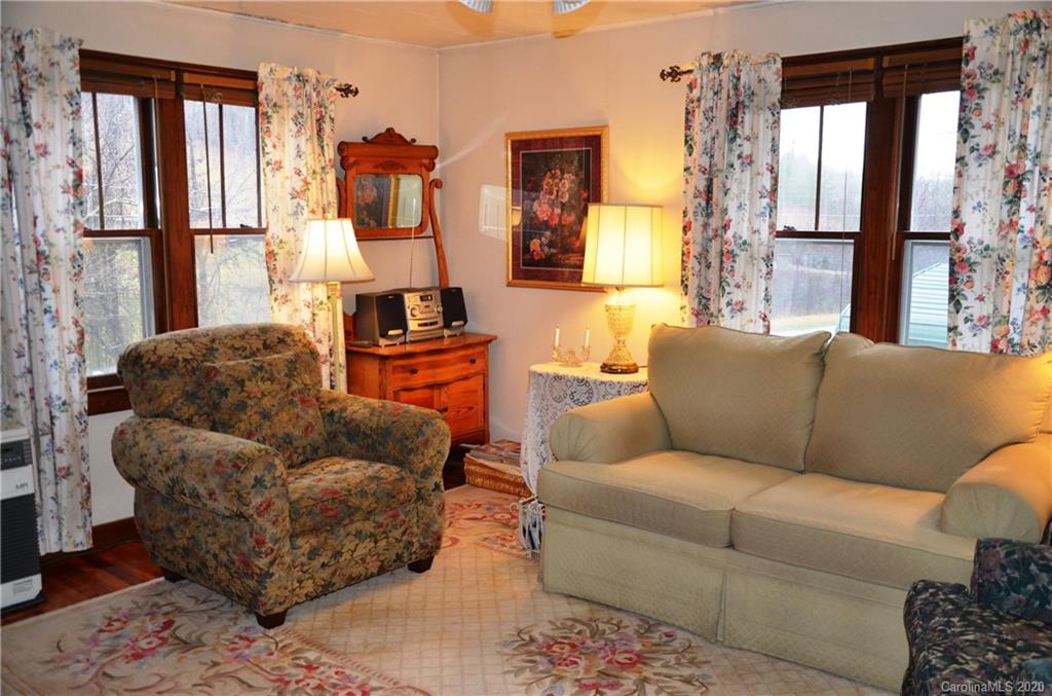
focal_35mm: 33
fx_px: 962
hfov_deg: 57.3
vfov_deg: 39.8
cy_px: 348
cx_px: 526
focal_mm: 22
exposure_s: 1/60
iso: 800
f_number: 3.8
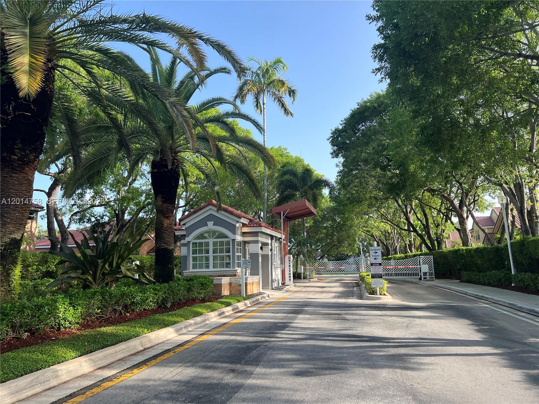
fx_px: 405
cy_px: 202
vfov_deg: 53.1
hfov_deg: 67.3
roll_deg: -0.6
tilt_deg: +10.2
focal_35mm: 26
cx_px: 270
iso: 50
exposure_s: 1/840
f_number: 1.5
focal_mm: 5.7
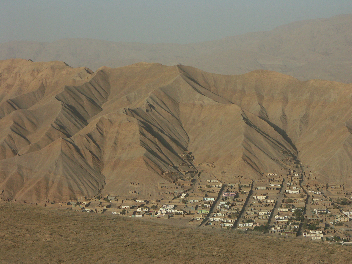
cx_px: 176
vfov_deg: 12.0
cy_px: 132
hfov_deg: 16.0
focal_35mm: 123
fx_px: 1251
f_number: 7.1
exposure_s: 1/800
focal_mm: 31.06
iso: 100
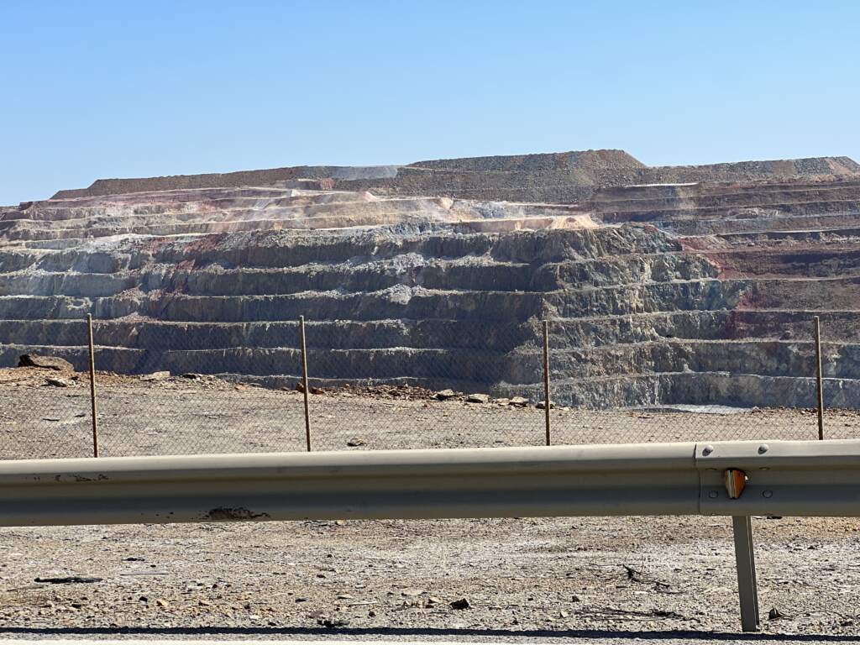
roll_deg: +2.8
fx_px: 1913
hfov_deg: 25.3
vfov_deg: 19.1
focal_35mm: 77
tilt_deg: -2.6
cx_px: 430
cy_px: 322
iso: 32
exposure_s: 1/747
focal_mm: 9
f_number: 2.8
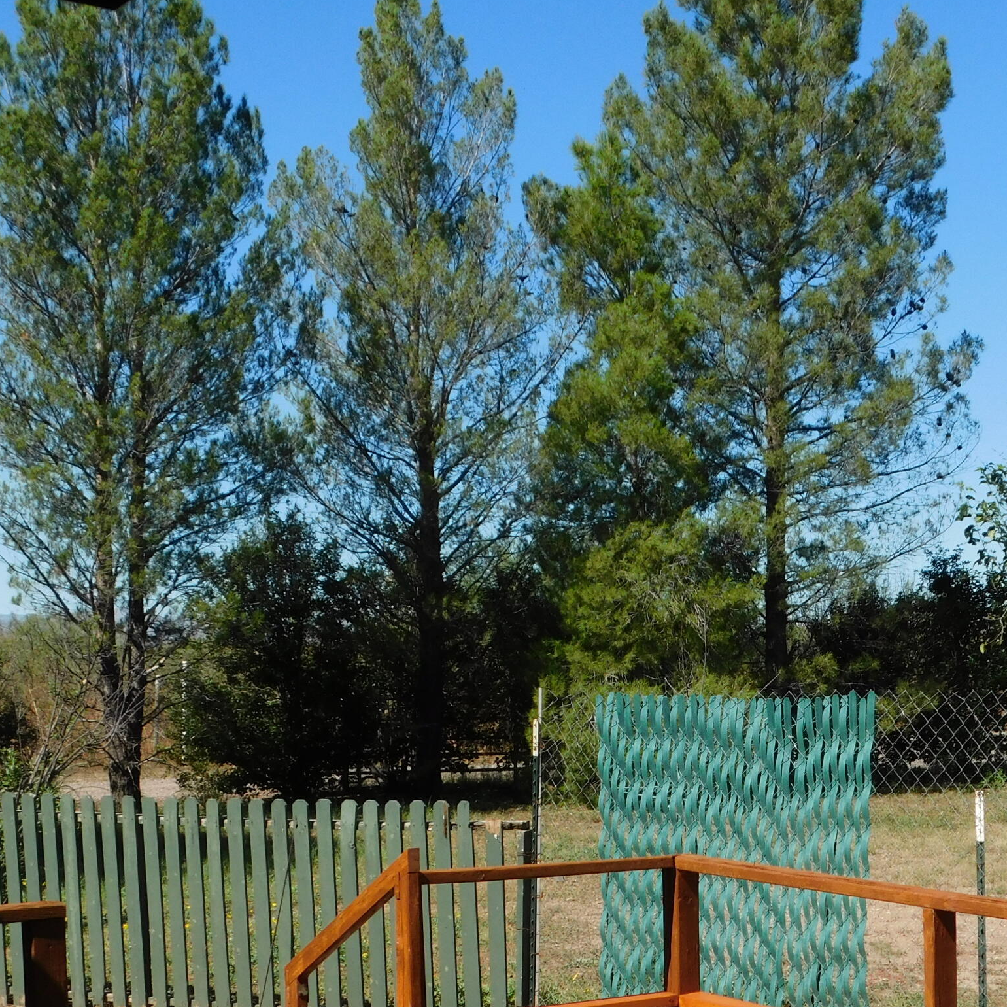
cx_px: 716
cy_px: 700
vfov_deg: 27.5
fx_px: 2041
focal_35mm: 62
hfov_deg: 27.5
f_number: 3.5
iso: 125
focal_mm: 6.3
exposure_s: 1/1250
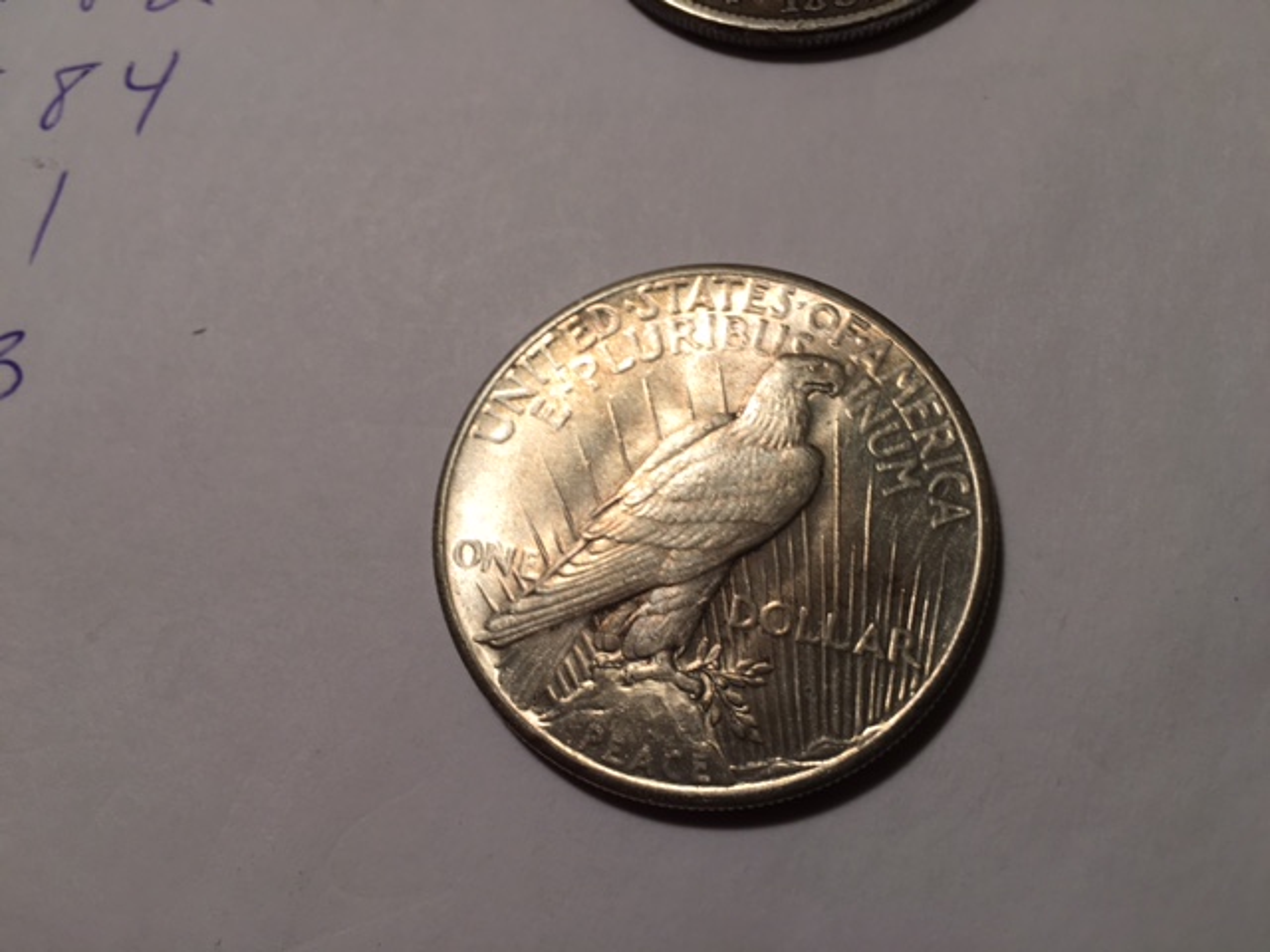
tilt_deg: -72.4
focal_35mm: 29
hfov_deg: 61.7
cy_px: 476
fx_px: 1064
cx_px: 635
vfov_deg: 48.2
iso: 25
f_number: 2.2
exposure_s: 1/60
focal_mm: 4.15
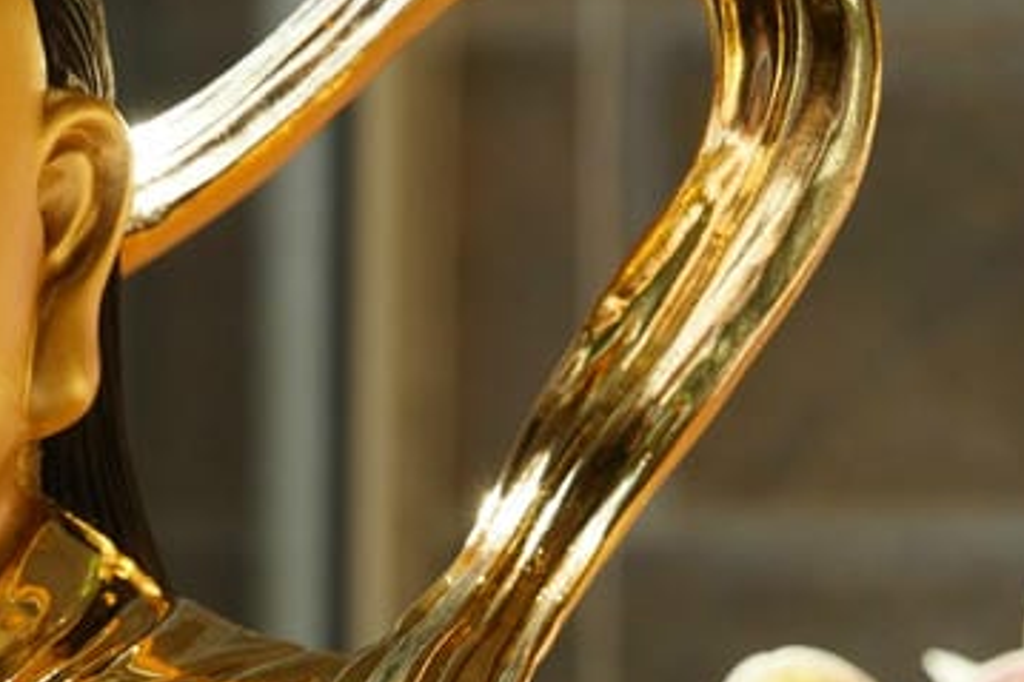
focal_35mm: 147
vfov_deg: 9.3
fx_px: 4179
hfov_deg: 13.7
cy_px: 713
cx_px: -54
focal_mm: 44
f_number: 8
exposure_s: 1/250
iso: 400
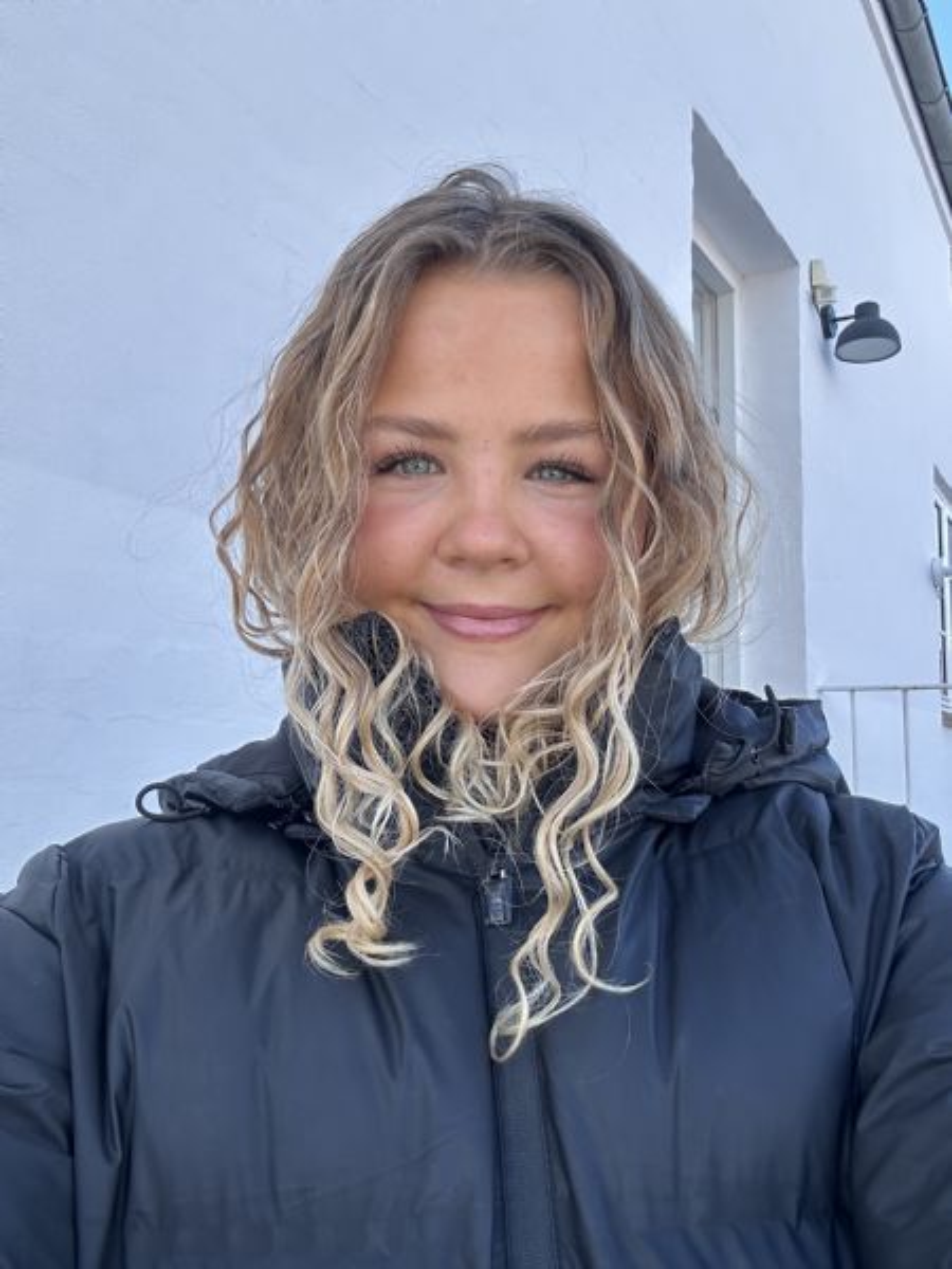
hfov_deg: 46.8
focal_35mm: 30
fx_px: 1100
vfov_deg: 60.0
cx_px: 476
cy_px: 634
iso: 20
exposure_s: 1/169
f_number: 1.9
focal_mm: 2.69
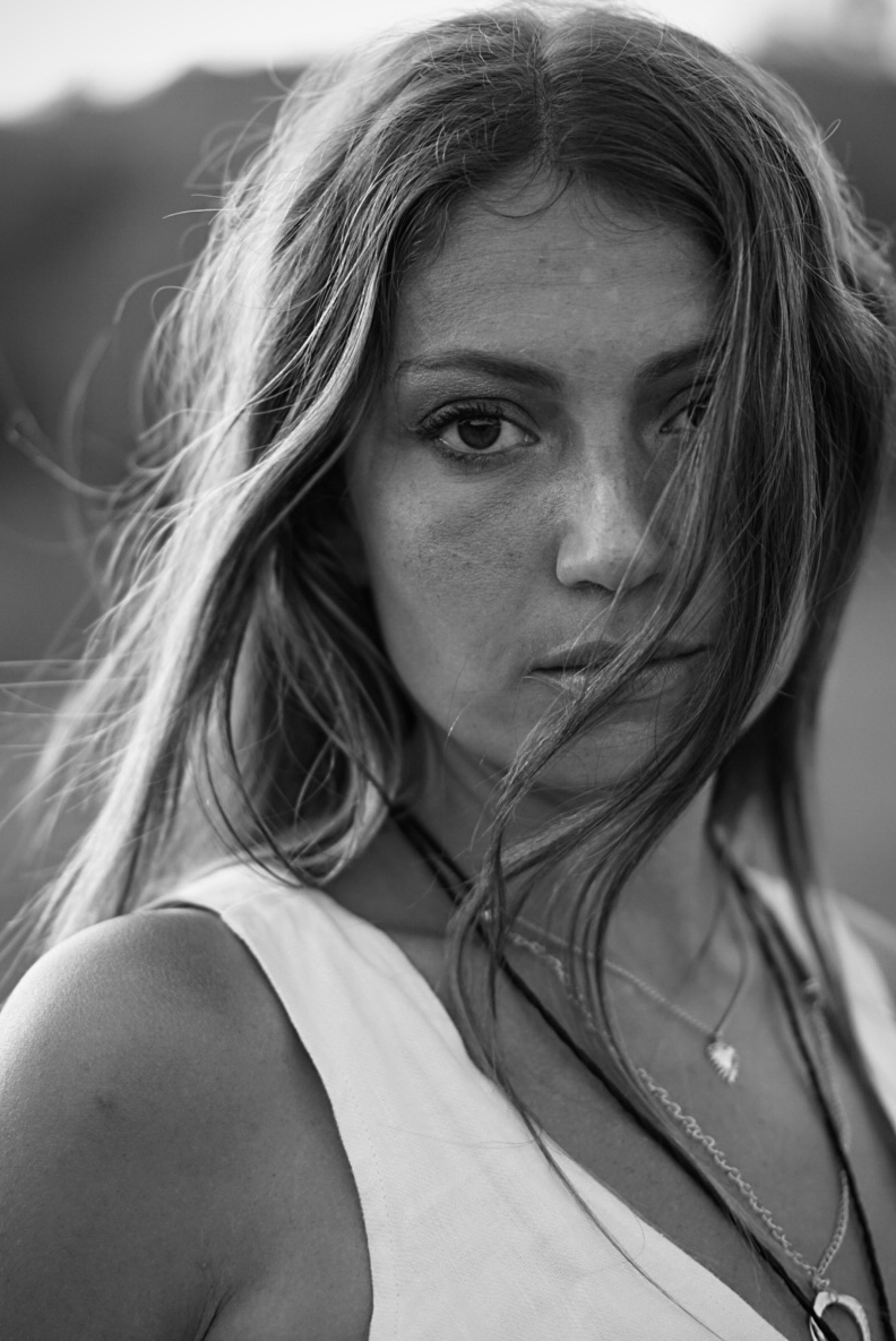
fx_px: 2795
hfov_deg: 18.2
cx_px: 481
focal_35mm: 75
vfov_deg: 27.0
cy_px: 669
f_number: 1.8
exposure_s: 1/320
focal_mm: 55
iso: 200
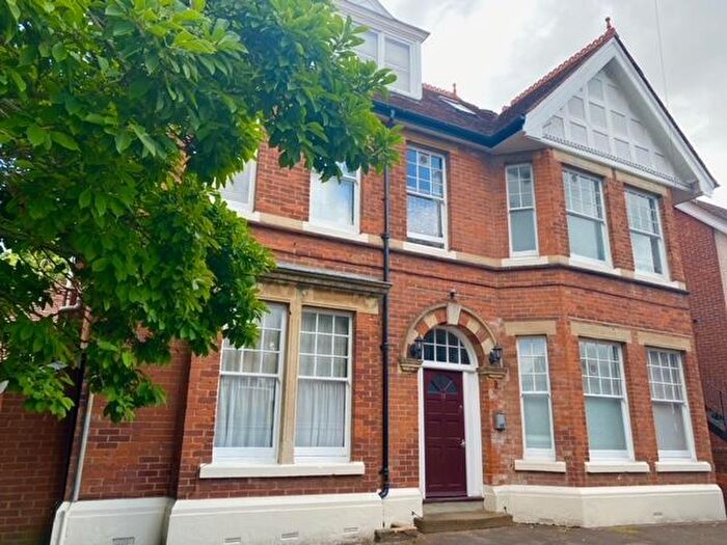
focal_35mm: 26
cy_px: 272
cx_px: 364
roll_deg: -1.7
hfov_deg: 67.3
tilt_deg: +15.3
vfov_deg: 53.1
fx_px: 546
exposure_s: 1/685
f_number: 1.8
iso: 32
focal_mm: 4.25
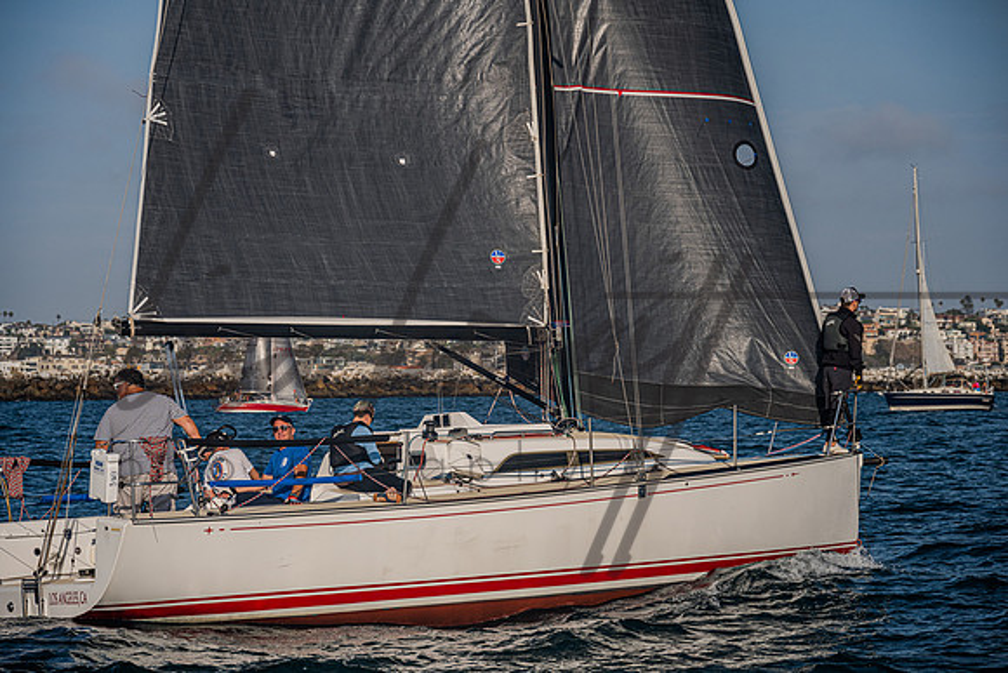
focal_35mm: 117
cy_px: 336
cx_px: 504
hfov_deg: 17.5
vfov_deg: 11.7
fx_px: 3272
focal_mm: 115
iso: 400
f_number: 6.3
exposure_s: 1/2000
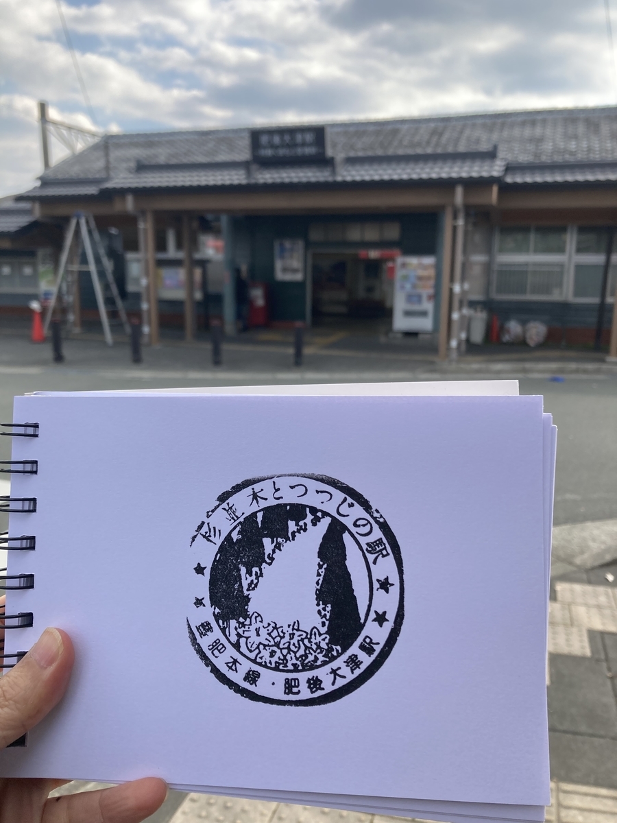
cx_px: 308
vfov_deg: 63.4
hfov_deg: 49.7
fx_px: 665
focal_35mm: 28
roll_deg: -0.7
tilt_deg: -11.0
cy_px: 412
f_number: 1.8
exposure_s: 1/759
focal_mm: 3.99
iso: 20
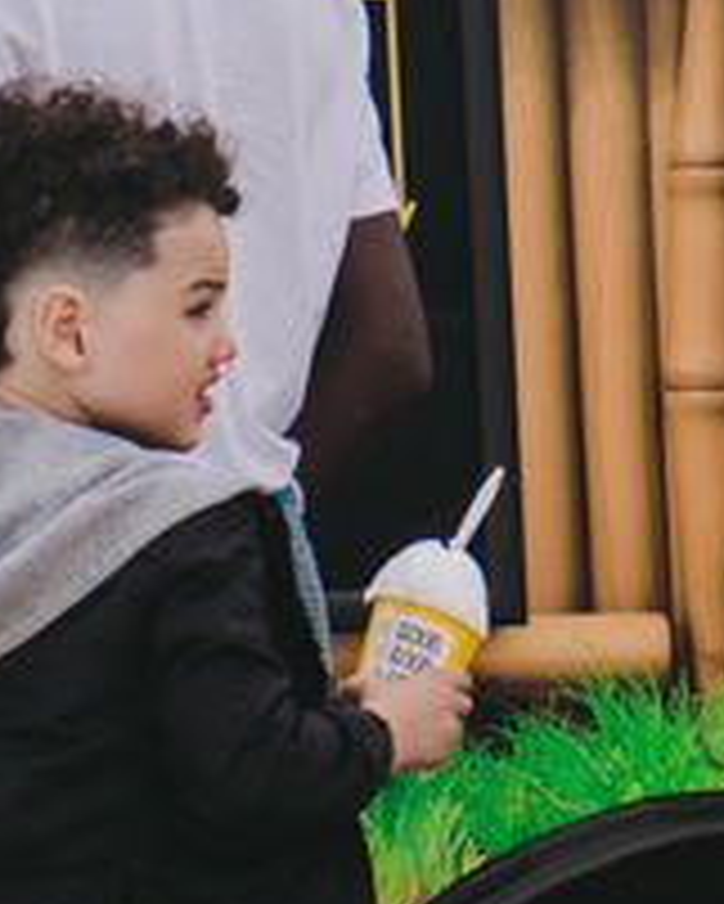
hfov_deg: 3.0
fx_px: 13998
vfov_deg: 3.7
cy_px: -378
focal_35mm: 523
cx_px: 1039
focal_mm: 70
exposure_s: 1/2500
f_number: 2.8
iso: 100
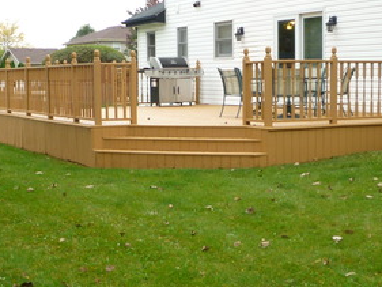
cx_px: 179
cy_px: 170
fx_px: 729
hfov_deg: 29.4
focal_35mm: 66
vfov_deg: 22.2
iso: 80
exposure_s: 1/100
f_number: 3.3
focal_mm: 5.2
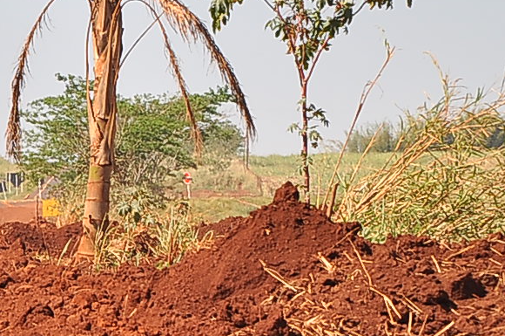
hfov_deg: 3.5
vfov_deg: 2.4
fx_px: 8151
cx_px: -321
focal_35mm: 582
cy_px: 162
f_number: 13
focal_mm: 105
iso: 200
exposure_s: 1/200
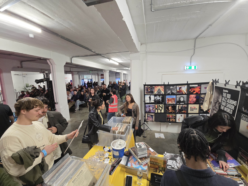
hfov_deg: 106.2
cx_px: 124
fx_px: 93
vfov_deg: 89.9
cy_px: 93
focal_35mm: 13
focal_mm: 2.2
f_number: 2.2
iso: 200
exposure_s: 1/50
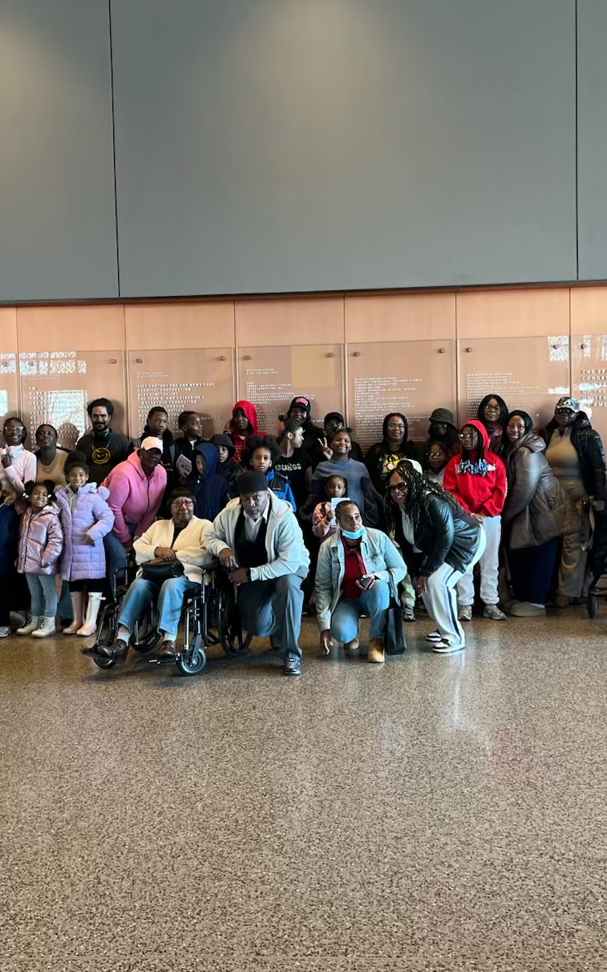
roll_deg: +1.3
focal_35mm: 37
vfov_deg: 52.7
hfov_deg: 34.3
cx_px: 245
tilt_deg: -2.2
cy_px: 487
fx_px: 979
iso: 125
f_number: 1.6
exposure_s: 1/60
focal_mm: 5.1
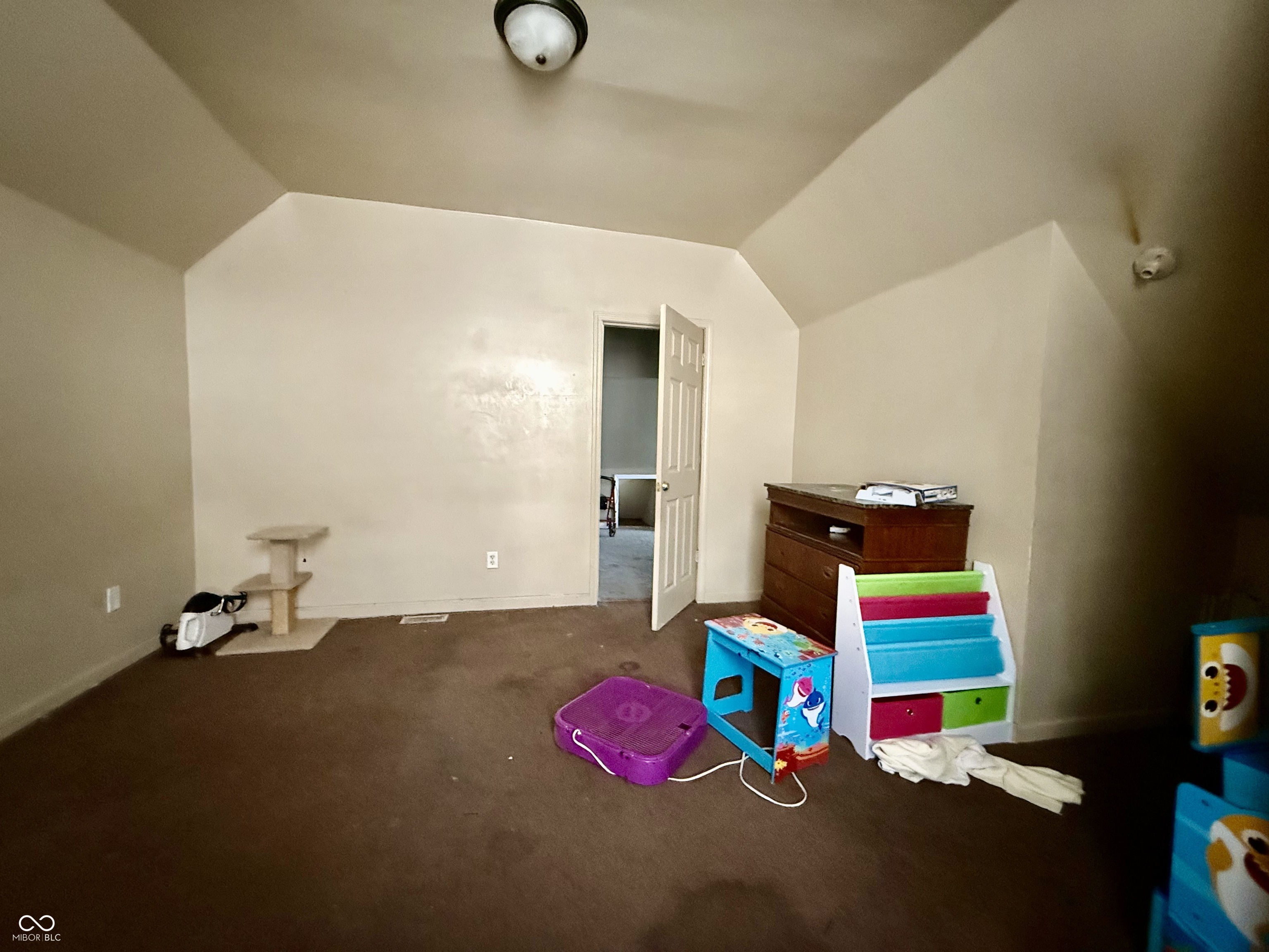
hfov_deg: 102.1
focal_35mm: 14
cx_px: 634
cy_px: 476
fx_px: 513
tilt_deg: -2.4
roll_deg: -1.7
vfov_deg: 85.7
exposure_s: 1/40
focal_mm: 2.22
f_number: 2.2
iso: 1250
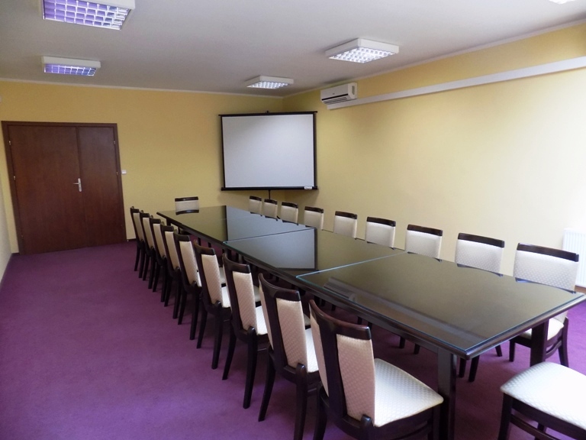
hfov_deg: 73.9
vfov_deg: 58.9
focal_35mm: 23
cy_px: 220
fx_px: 389
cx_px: 293
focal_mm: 4
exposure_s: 1/30
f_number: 3.1
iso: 200
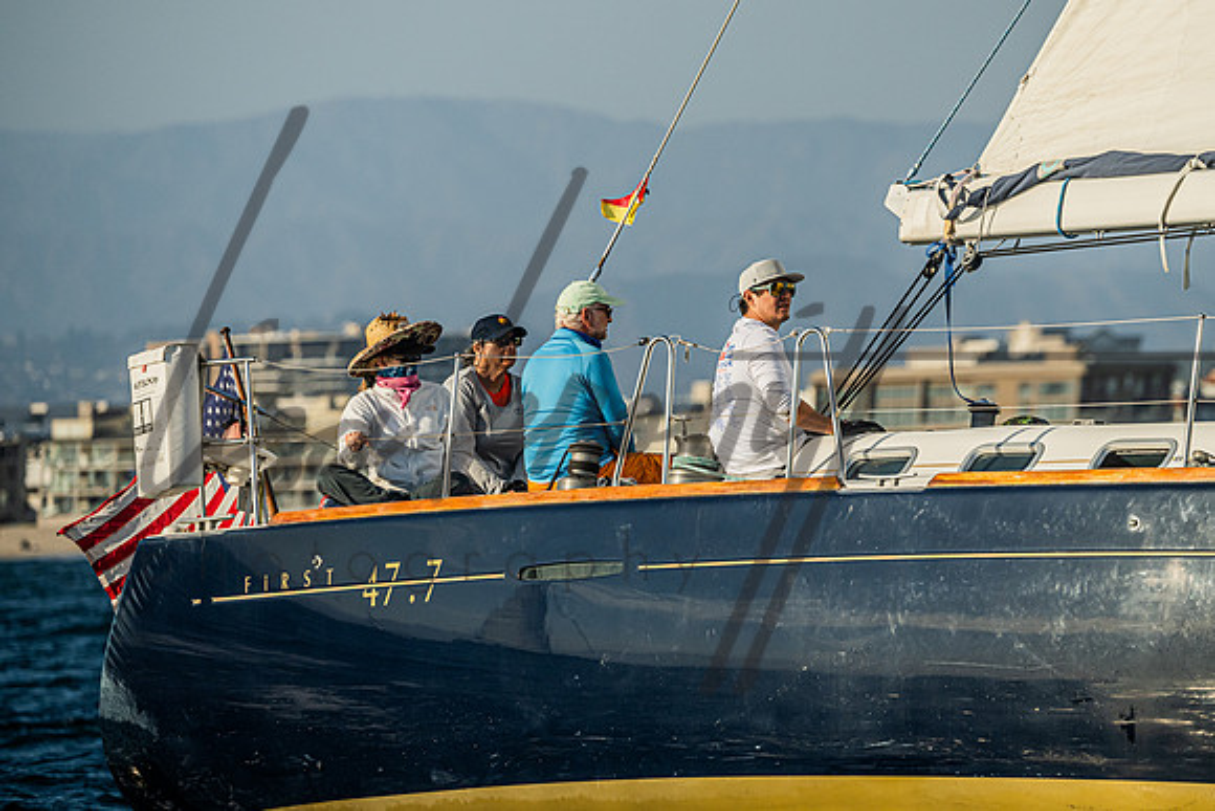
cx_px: 660
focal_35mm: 353
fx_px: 11930
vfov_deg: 3.9
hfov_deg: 5.8
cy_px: 309
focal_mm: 270
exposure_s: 1/5000
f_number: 5.6
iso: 400
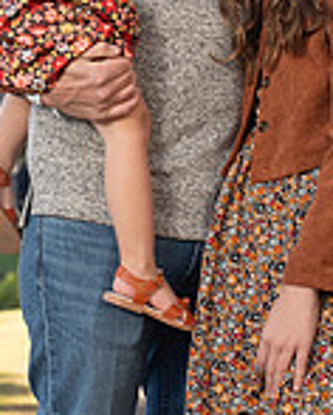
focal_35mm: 211
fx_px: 2594
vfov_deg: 9.0
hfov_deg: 7.3
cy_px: -80
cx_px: 429
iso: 160
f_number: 4
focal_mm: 57
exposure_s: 1/200
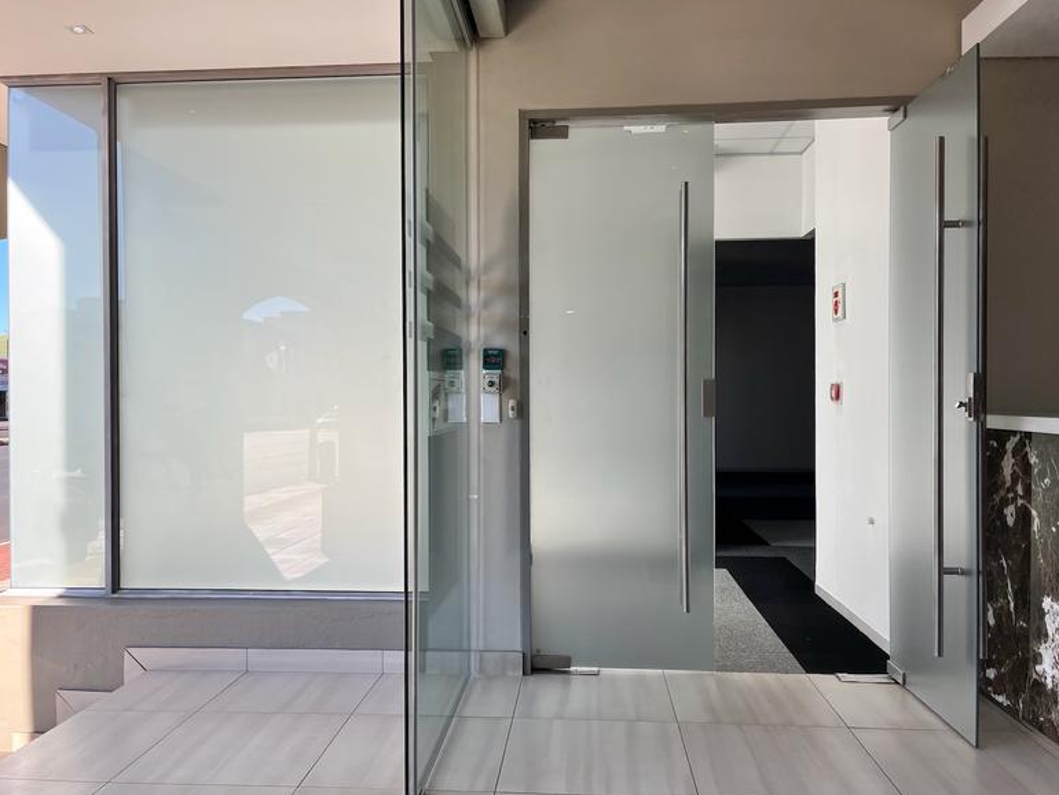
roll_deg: +1.1
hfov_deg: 65.3
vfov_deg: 51.4
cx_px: 525
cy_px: 400
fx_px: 826
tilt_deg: -0.5
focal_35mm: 27
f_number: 1.6
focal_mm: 5.1
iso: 50
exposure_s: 1/688
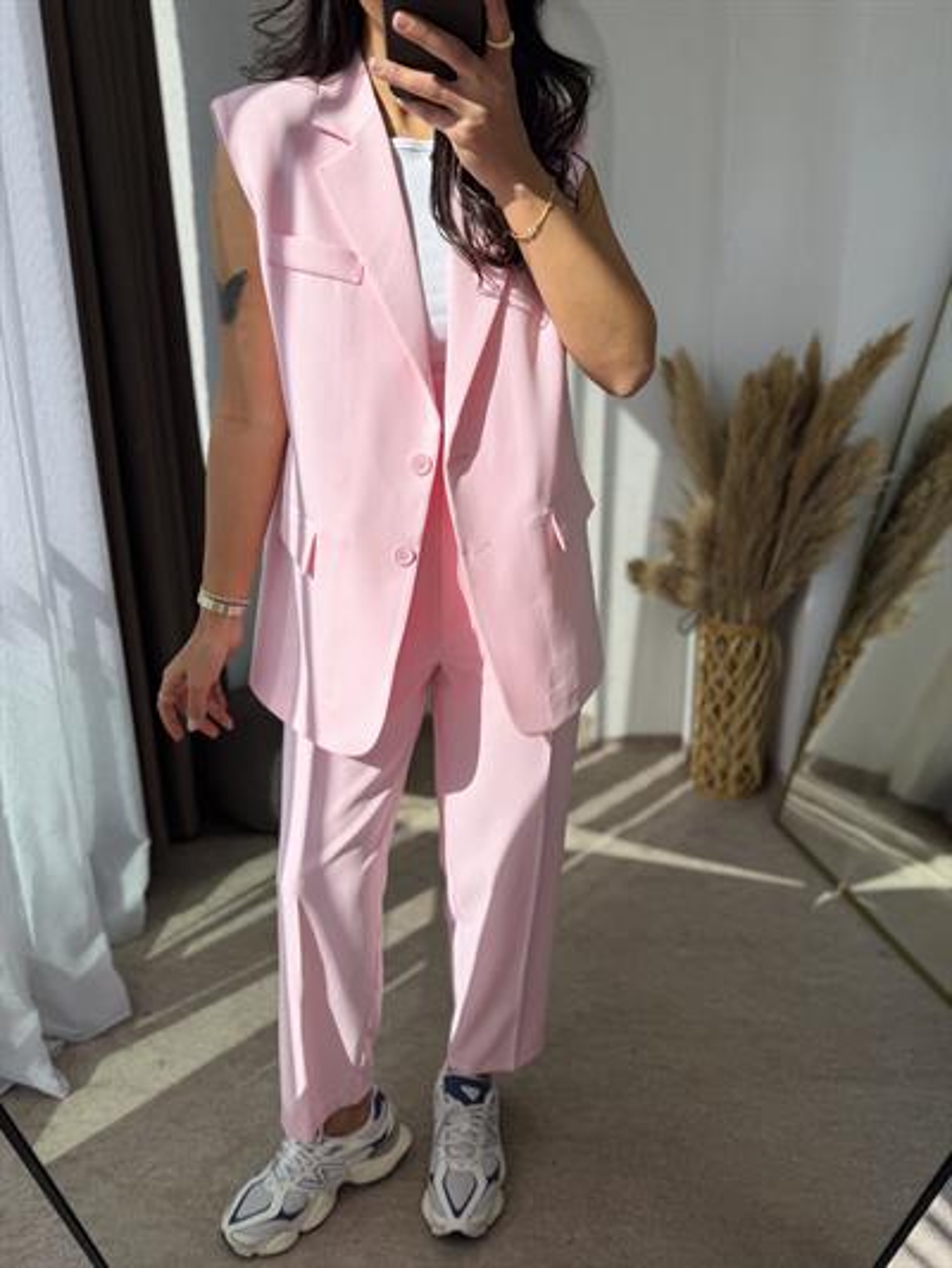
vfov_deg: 71.6
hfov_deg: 56.8
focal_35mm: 24
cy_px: 634
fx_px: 880
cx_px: 476
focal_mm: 6.76
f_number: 1.78
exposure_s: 1/1689
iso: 80
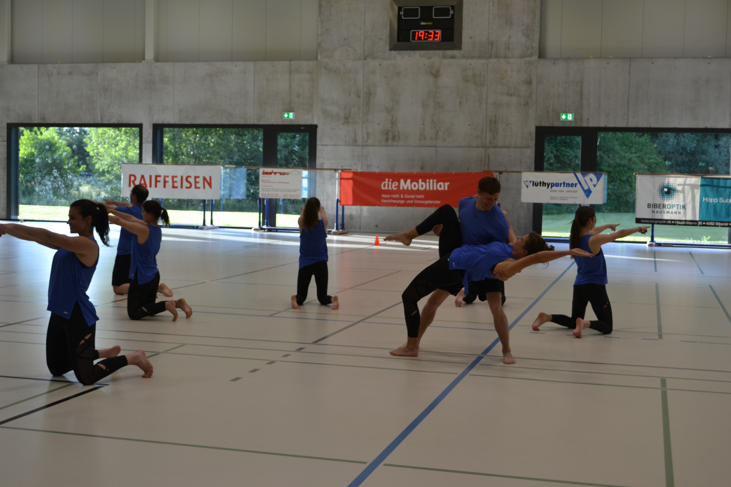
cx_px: 366
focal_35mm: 48
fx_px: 975
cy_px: 244
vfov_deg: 28.1
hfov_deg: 41.1
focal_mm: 32
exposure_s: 1/125
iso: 360
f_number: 5.6
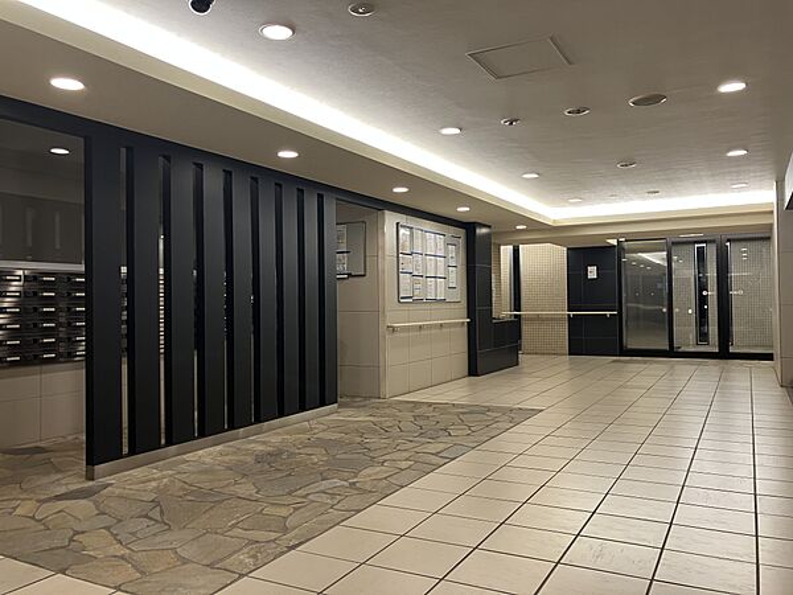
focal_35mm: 28
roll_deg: -0.6
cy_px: 298
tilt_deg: +1.3
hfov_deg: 63.4
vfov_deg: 49.7
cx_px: 396
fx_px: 641
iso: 125
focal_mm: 3.99
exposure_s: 1/50
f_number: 1.8
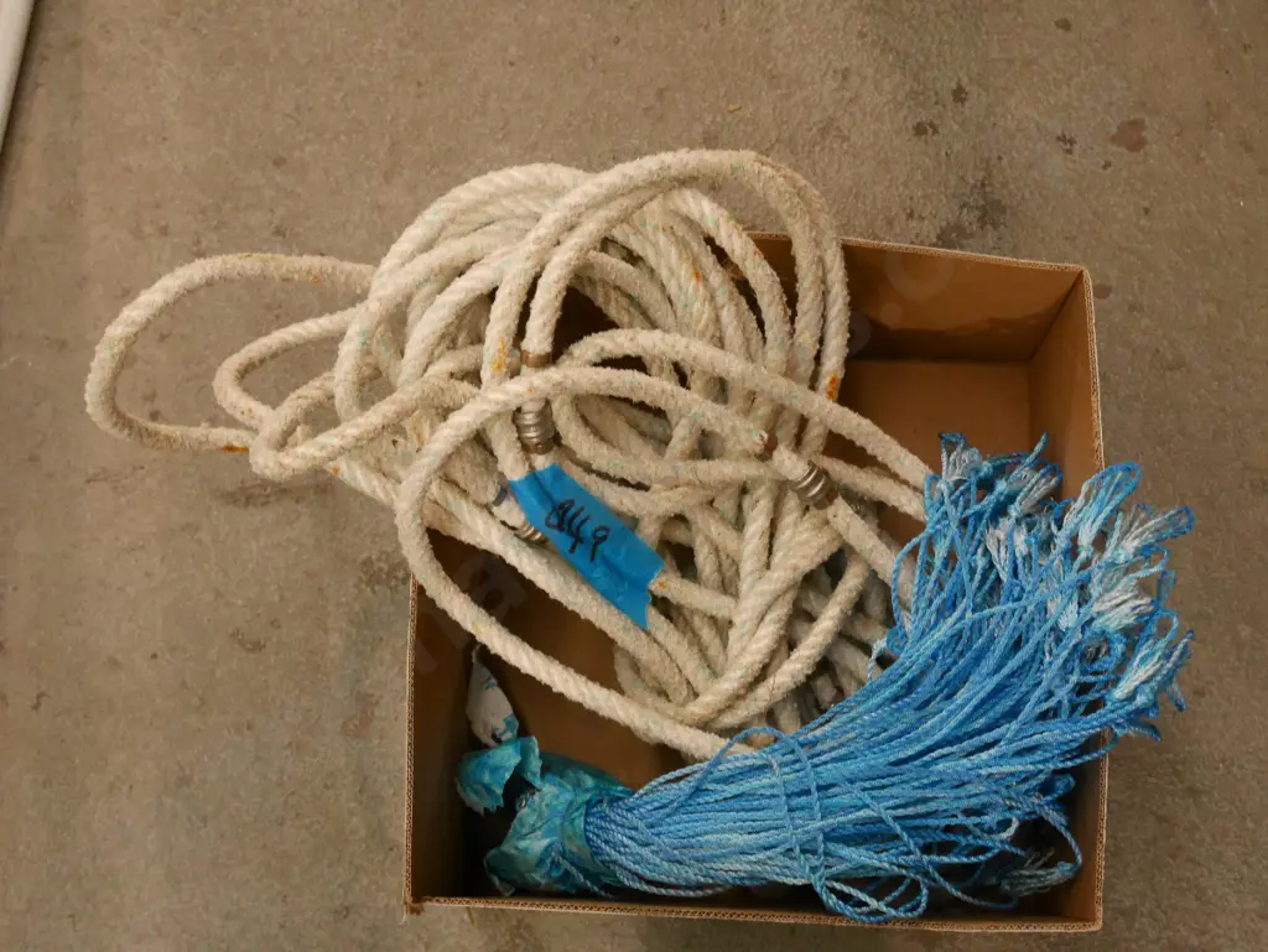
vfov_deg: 30.3
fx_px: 1759
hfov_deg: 39.6
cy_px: 476
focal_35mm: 48
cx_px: 634
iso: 3200
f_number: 5
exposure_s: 1/40
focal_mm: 24
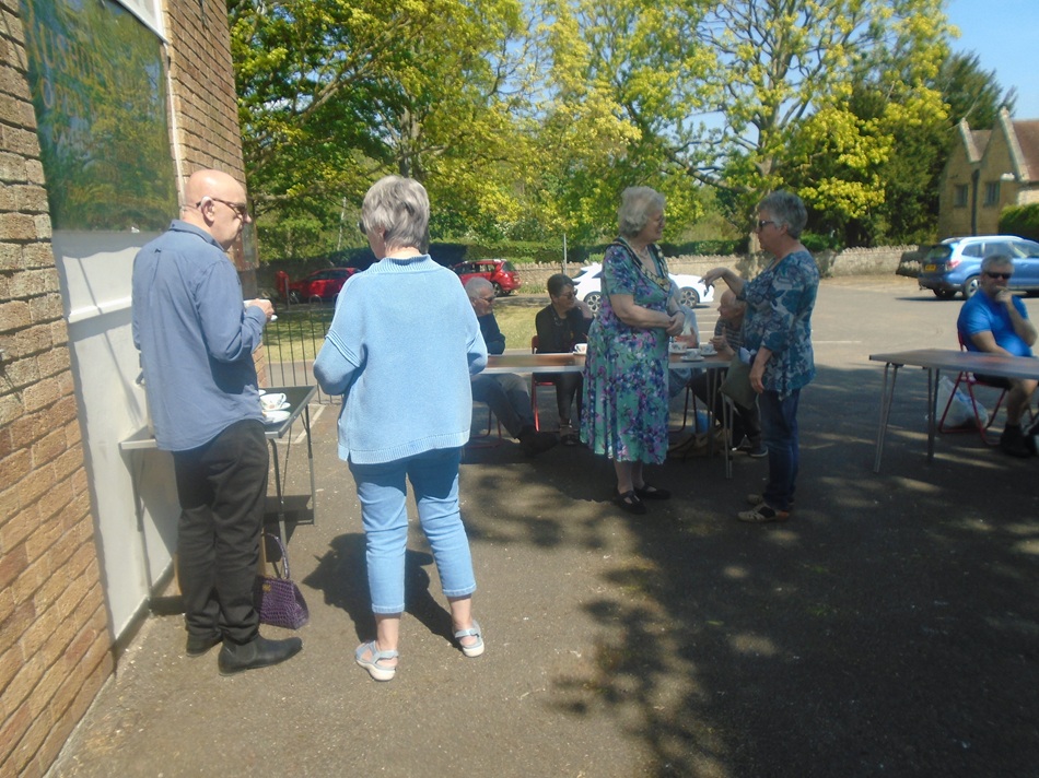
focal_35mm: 26
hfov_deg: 67.3
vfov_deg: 53.0
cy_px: 389
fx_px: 780
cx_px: 520
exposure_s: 1/640
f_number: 3.2
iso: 100
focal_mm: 4.6
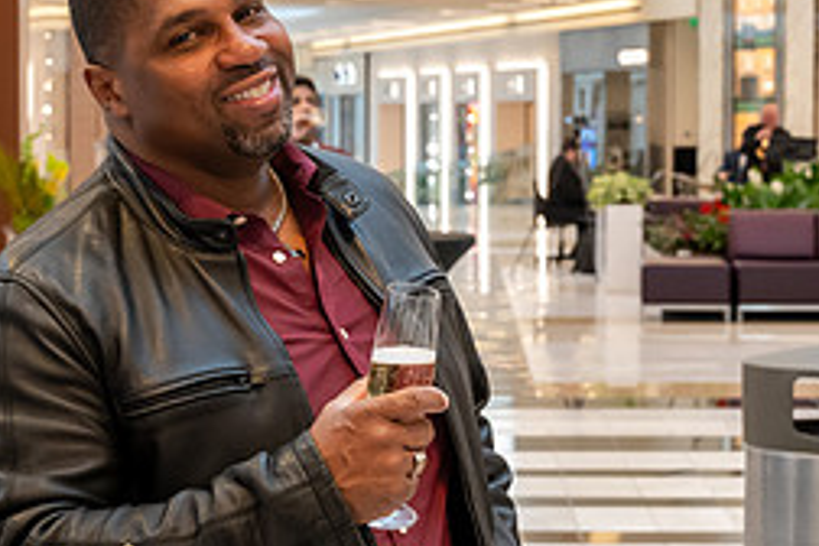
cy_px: 235
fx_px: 2684
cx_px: 440
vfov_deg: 11.6
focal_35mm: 118
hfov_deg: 17.3
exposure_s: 1/80
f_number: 6.3
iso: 2000
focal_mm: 40
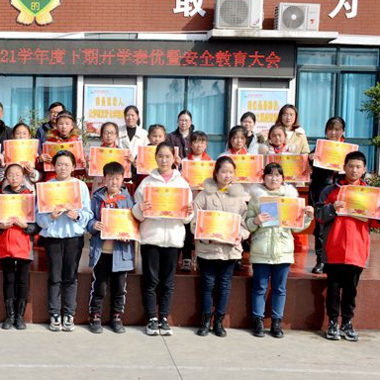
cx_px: 58
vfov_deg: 32.2
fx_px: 658
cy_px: 201
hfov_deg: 31.1
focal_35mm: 53
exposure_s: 1/500
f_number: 11
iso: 400
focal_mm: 20
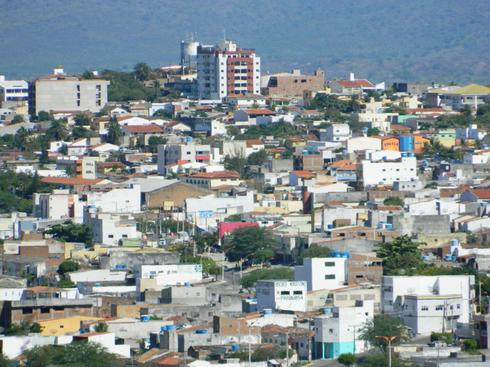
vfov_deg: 2.8
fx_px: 7432
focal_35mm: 525
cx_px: 245
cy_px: 184
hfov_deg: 3.8
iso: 80
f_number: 5.8
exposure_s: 1/640
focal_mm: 94.5
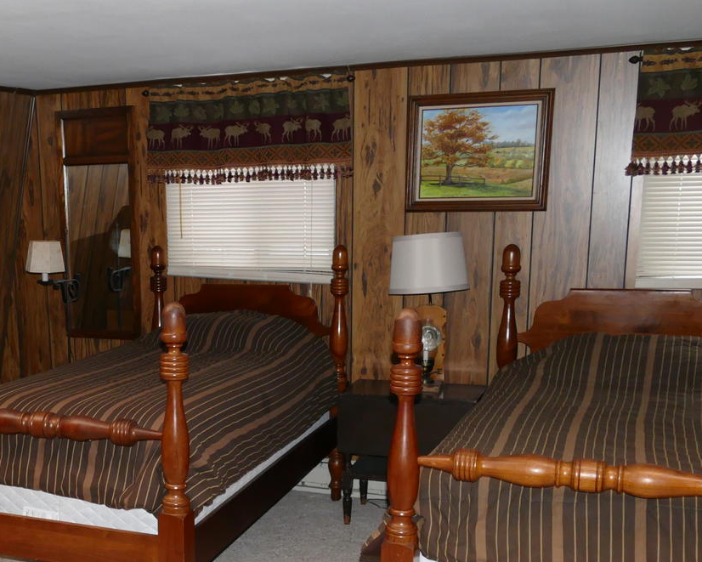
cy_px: 431
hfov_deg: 38.9
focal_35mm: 46
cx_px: 147
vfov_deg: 32.1
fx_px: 956
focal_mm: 9.12
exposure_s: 1/80
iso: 800
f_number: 2.8
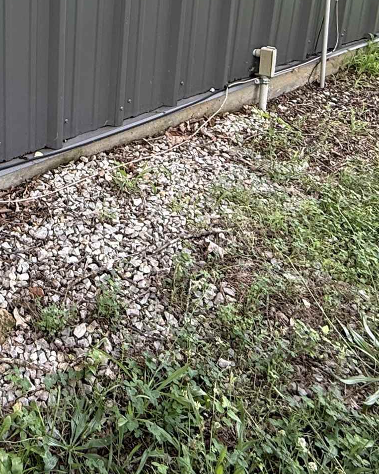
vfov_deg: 37.0
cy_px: -15
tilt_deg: -15.3
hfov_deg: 32.2
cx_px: 29
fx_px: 617
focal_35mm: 44
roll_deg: -0.5
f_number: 2.2
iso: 64
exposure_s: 1/99
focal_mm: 2.22
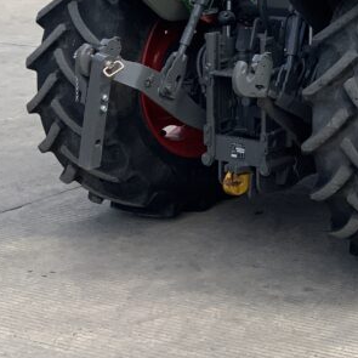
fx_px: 1041
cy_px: -29
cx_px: 459
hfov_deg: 18.2
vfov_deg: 18.8
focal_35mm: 89
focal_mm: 3
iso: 16
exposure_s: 1/929
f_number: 1.8
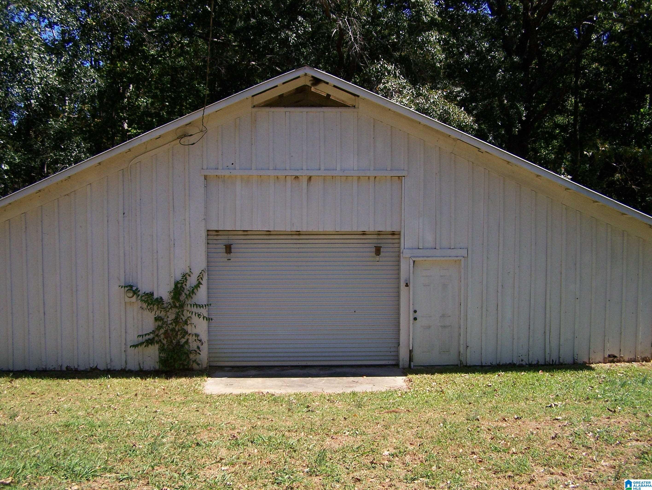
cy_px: 245
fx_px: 716
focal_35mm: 38
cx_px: 326
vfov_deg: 37.8
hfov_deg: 48.9
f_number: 2.8
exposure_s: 1/800
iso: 80
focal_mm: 6.3
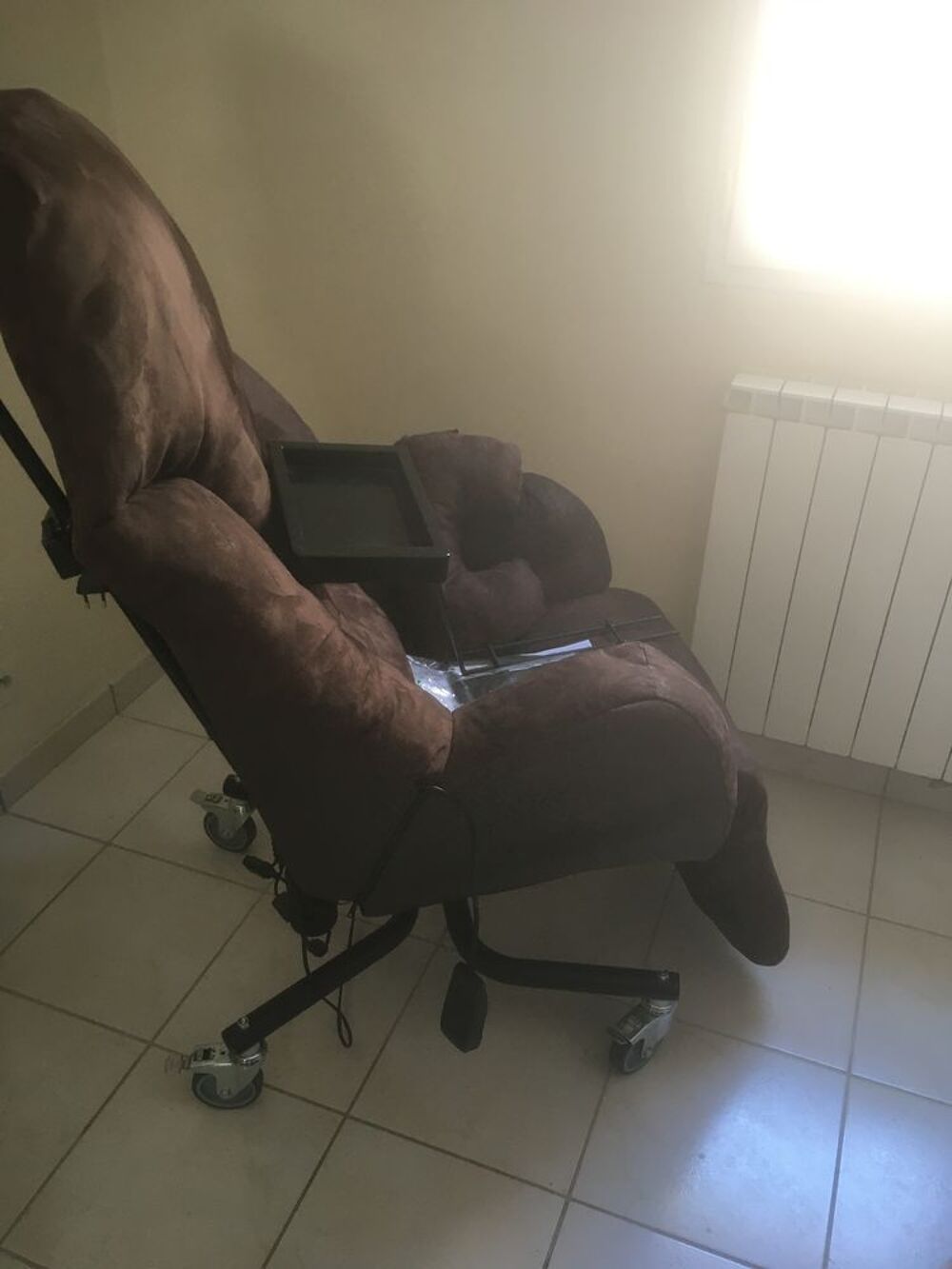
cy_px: 634
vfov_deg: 61.7
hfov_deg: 48.2
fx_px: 1063
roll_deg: -2.1
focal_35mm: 29
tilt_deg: -37.9
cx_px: 476
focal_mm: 4.15
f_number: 2.2
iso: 50
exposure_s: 1/33
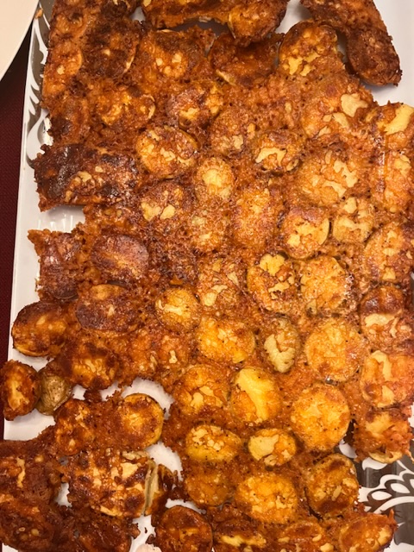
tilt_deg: -85.4
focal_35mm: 26
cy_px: 276
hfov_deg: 53.1
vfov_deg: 67.3
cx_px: 207
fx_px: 415
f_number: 1.6
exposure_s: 1/60
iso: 400
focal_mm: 5.1
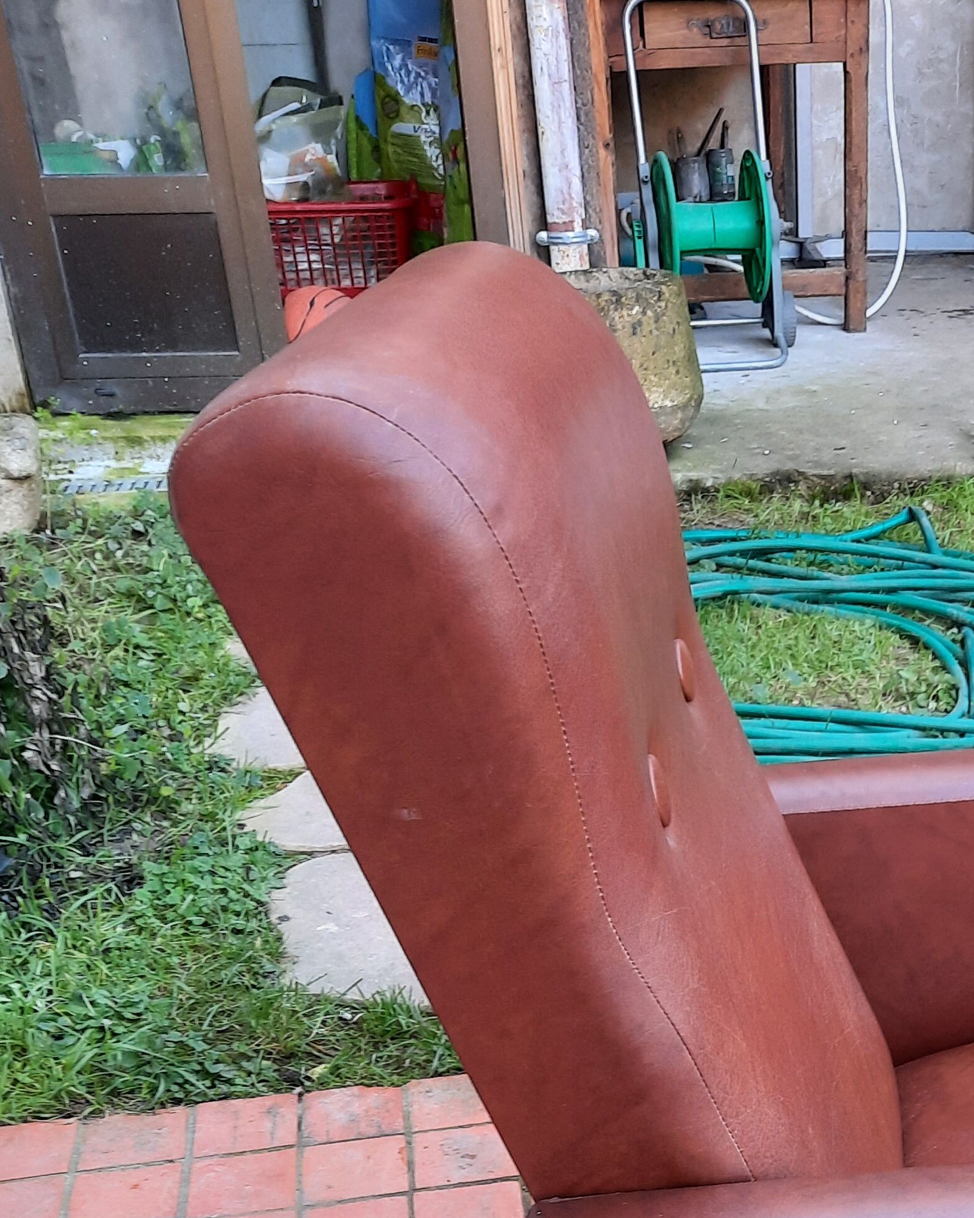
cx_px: 904
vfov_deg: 35.0
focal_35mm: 50
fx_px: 1801
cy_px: 1111
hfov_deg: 28.9
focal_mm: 4.6
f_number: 2
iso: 100
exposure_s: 1/50
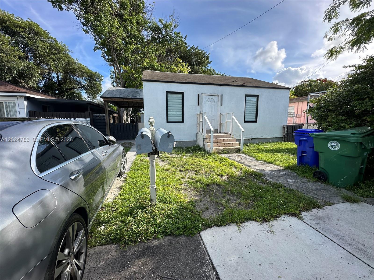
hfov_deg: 102.1
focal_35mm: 14
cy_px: 140
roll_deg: +0.2
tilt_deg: -6.8
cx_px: 187
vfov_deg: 85.7
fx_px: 151
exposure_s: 1/812
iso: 40
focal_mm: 2.22
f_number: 2.2
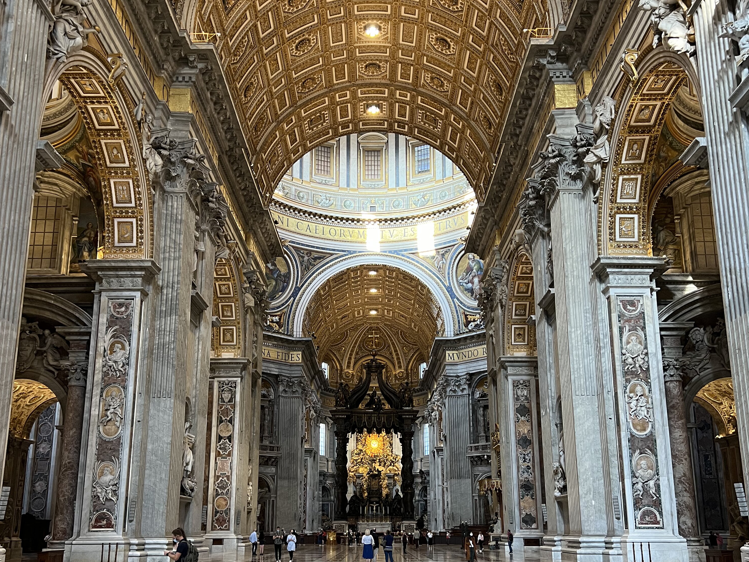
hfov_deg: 52.6
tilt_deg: +13.6
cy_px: 350
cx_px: 372
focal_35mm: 35
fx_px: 757
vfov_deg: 40.4
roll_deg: +0.2
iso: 200
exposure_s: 1/50
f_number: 1.5
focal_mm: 5.7
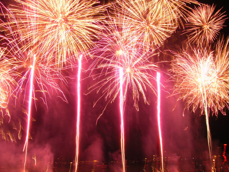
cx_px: 114
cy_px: 86
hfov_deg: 54.0
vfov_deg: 41.7
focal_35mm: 34
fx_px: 225
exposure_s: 4
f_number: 4.9
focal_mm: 5.7
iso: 50
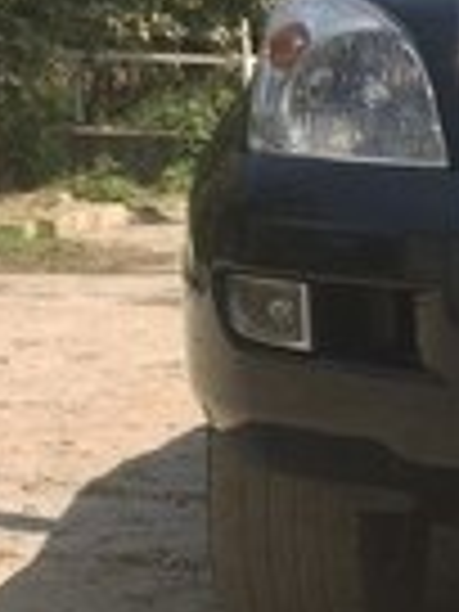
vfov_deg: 18.5
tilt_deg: -1.9
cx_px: 810
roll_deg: -0.1
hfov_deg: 12.8
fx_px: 1874
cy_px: 266
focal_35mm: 106
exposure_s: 1/1053
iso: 32
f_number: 2.2
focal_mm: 4.15
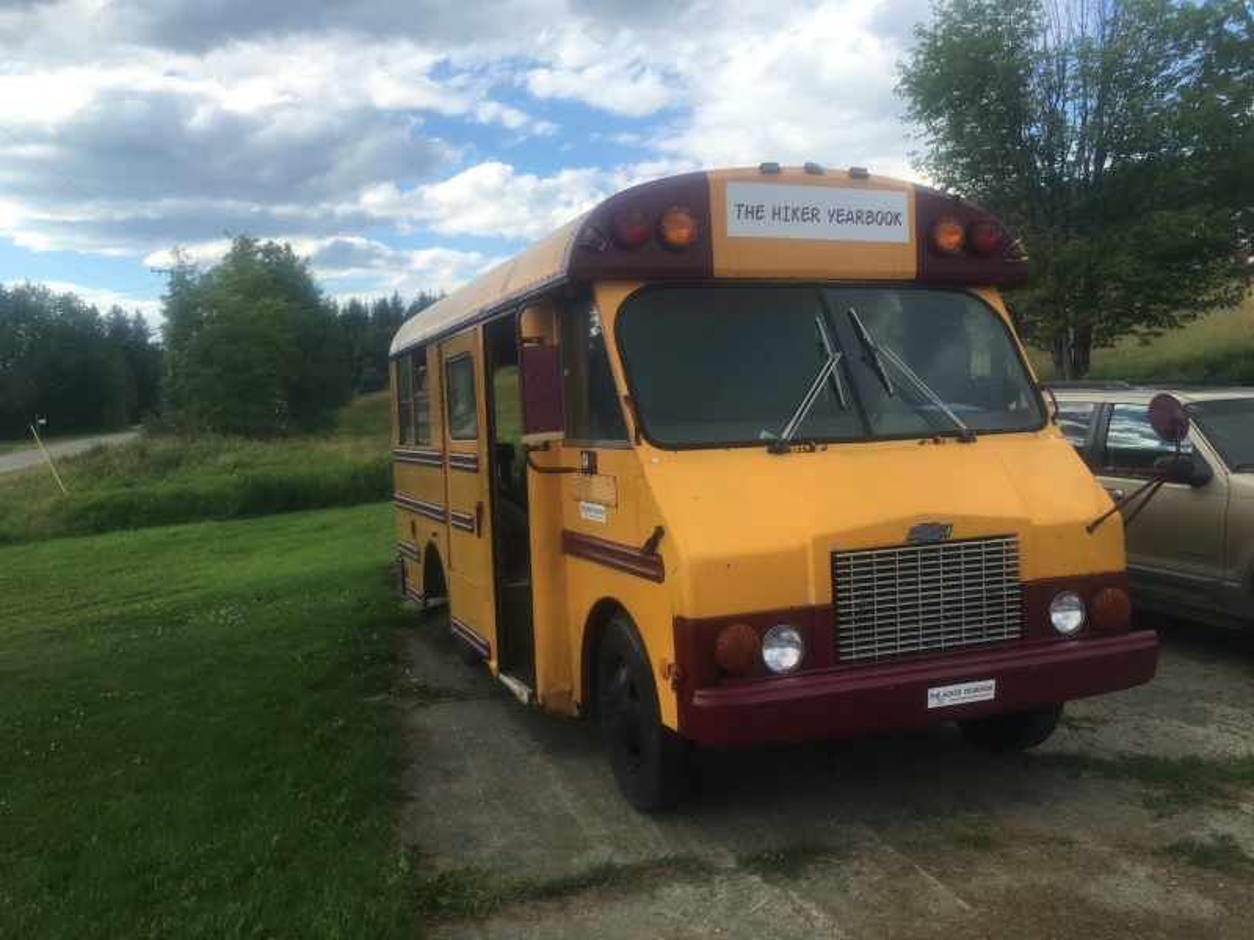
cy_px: 470
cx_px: 627
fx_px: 1051
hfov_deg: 61.7
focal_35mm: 29
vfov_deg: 48.2
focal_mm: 4.15
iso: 25
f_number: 2.2
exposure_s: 1/818
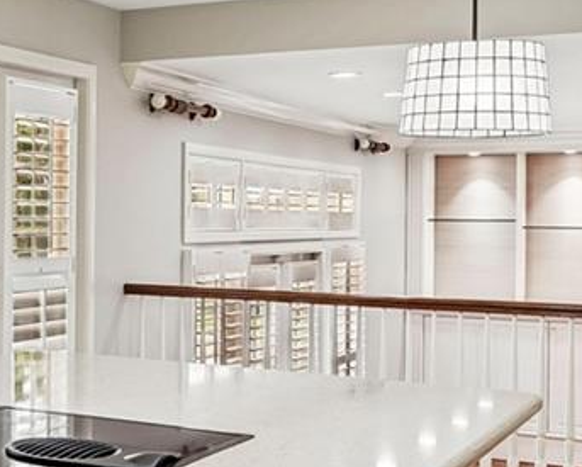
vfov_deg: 21.9
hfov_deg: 24.8
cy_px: 219
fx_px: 1207
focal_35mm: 70
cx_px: -93
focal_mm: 16
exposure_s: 1/20
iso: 400
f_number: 8
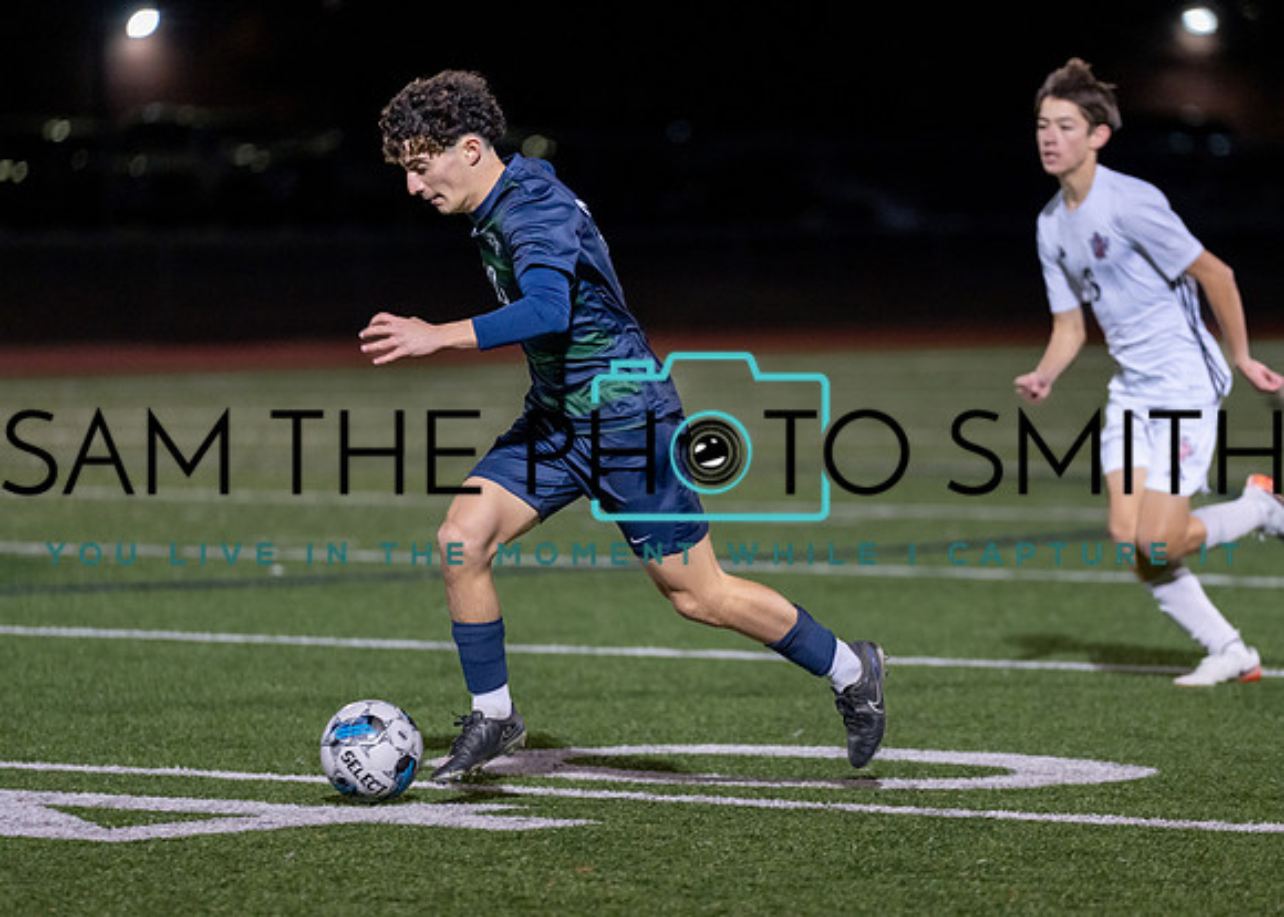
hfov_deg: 8.0
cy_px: 540
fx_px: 9135
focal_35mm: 251
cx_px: 818
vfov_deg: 5.7
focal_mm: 200
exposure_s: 1/1000
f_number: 2.8
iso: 2500
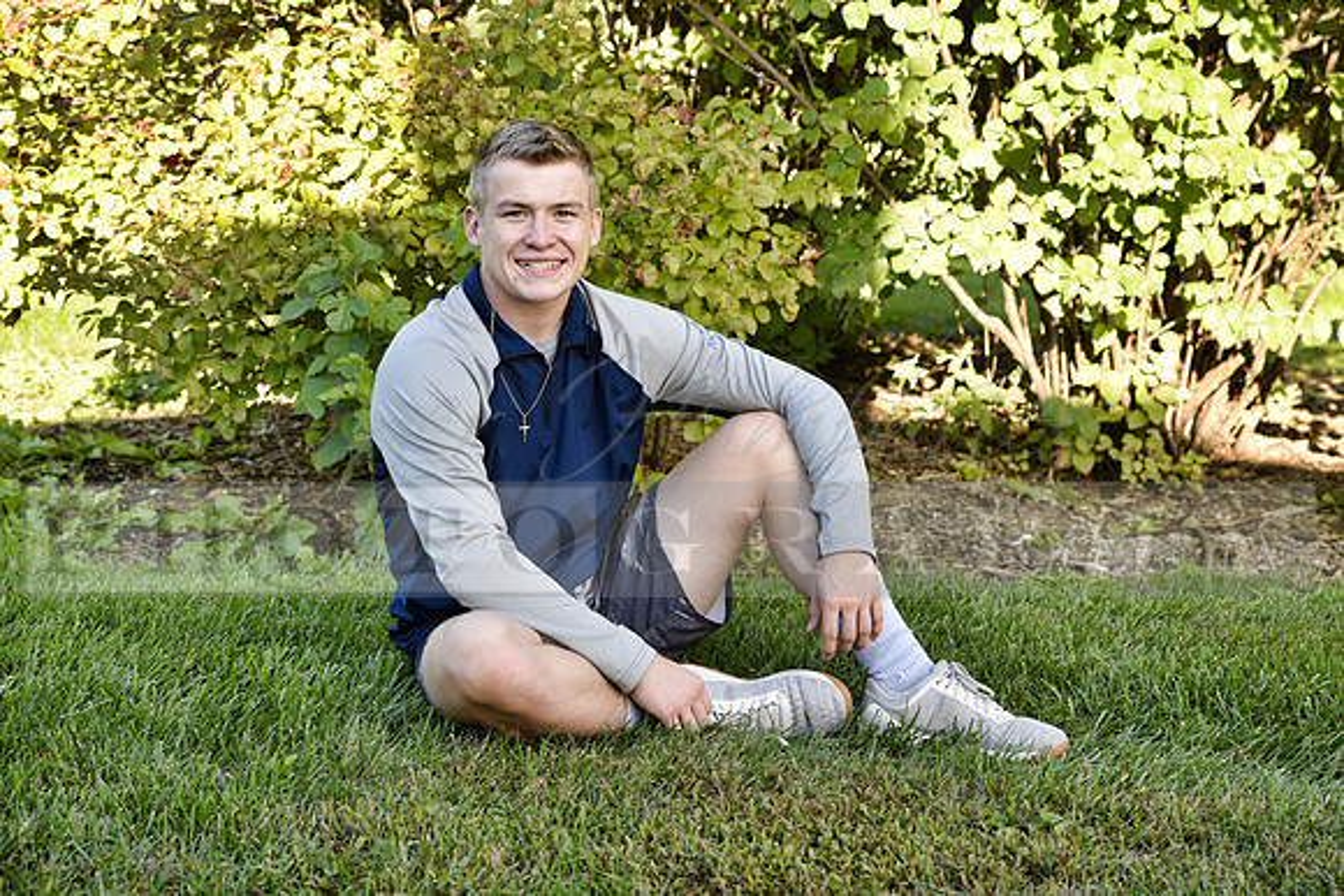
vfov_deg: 20.0
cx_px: 672
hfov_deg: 29.6
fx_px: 2539
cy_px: 448
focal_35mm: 68
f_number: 5.6
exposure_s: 1/125
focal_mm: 68
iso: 200
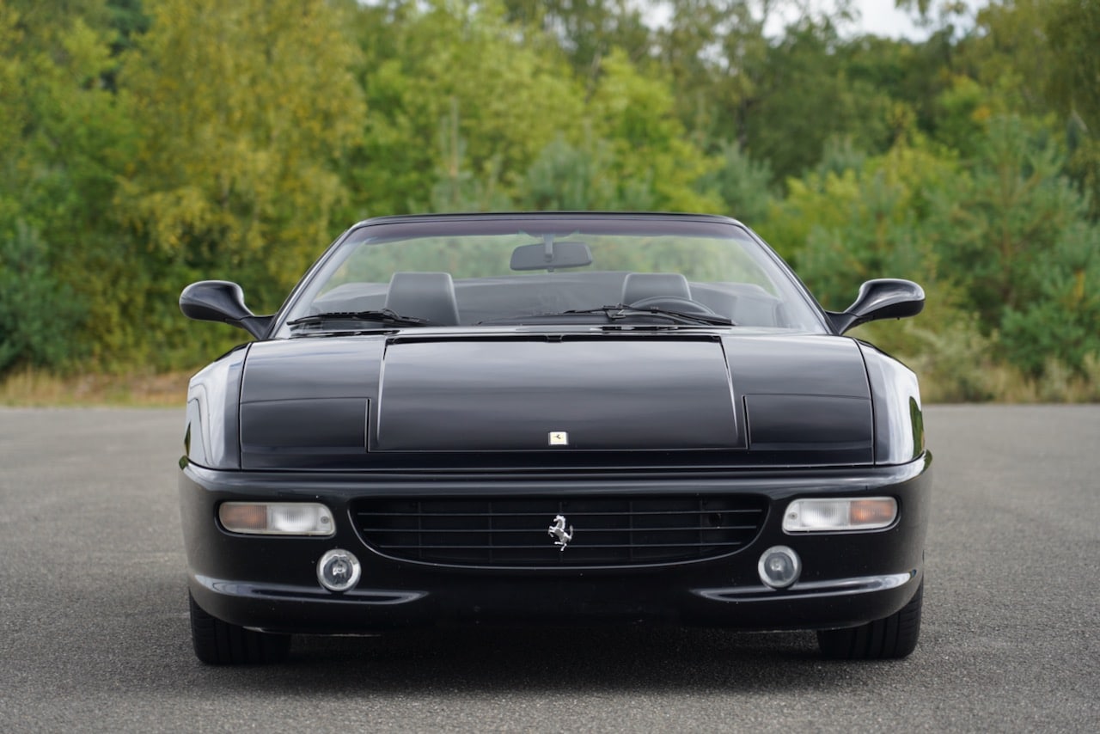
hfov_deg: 19.5
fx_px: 3209
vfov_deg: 13.0
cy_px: 367
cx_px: 550
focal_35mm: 105
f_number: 4
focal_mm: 105
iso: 160
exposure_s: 1/160
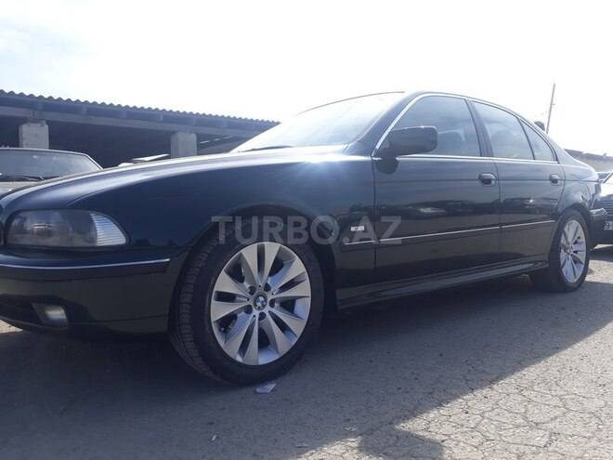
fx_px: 478
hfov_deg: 65.3
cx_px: 306
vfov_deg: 51.4
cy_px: 230
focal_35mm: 27
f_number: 1.9
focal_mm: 3.6
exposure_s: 1/1117
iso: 40
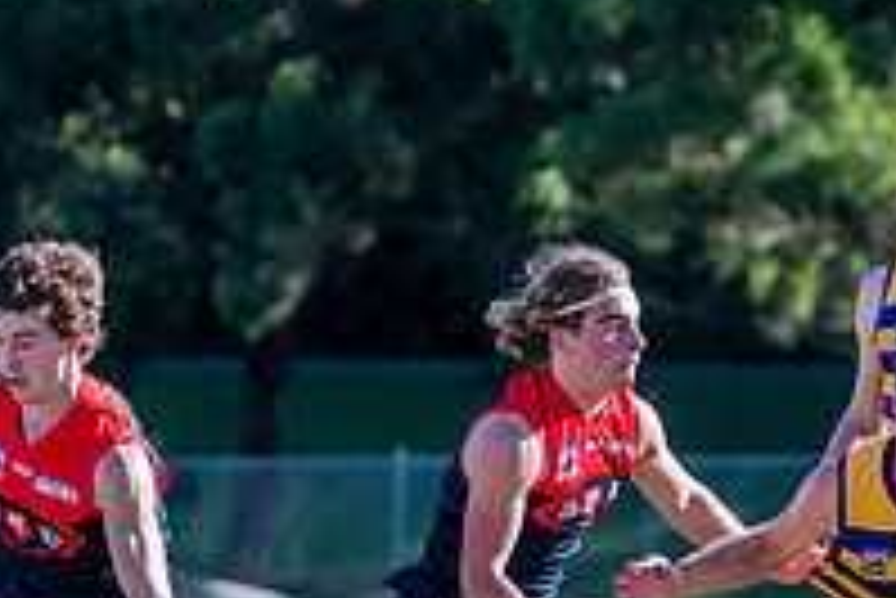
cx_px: 788
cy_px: 411
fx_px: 18157
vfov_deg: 1.9
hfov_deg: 2.8
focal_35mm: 729
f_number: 5.6
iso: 1000
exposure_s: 1/2000
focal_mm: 250
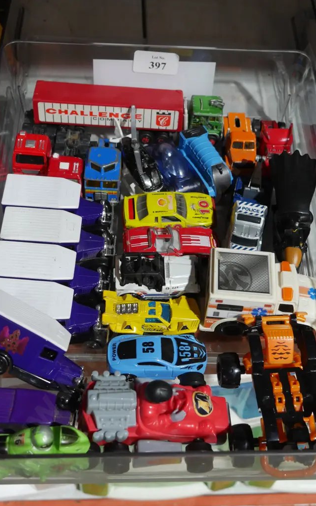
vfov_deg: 41.1
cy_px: 253
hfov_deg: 26.3
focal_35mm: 49
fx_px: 675
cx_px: 165
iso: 640
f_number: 5.1
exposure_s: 1/60
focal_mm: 23
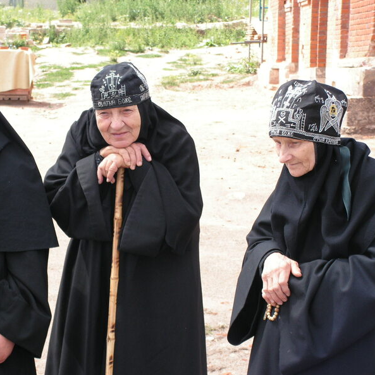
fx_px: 1213
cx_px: 130
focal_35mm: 99
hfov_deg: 17.5
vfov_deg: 17.6
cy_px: 188
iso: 50
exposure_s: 1/125
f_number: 3.3
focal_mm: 13.9
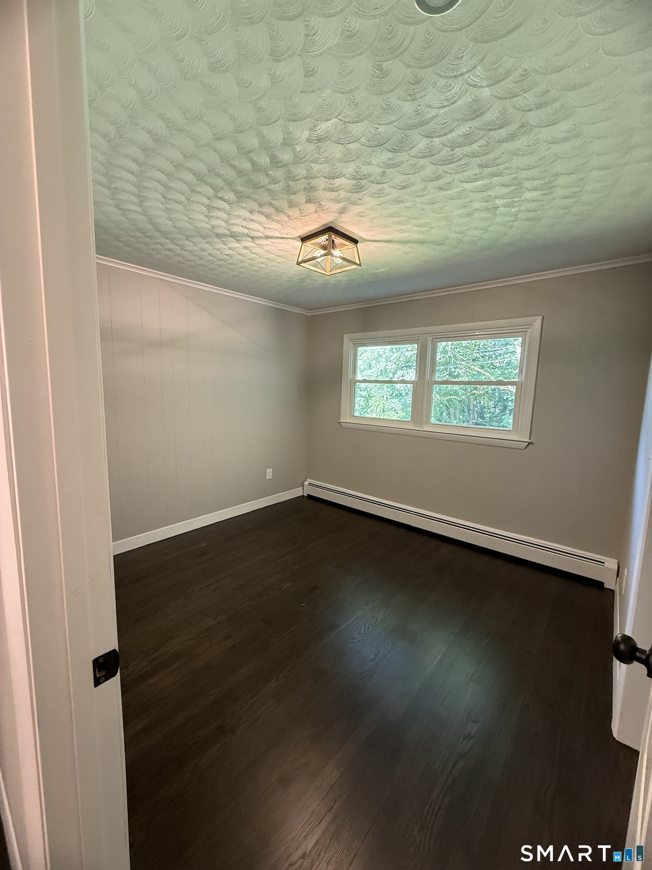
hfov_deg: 85.7
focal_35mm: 14
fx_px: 352
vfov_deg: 102.1
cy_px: 435
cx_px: 326
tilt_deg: -6.5
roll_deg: -2.2
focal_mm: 2.22
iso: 400
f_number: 2.2
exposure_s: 1/60
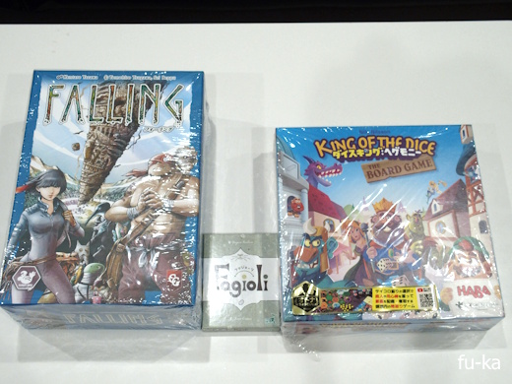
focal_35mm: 46
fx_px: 680
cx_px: 256
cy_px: 192
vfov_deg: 31.5
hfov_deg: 41.2
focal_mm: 9.8
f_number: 2.8
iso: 400
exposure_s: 1/50
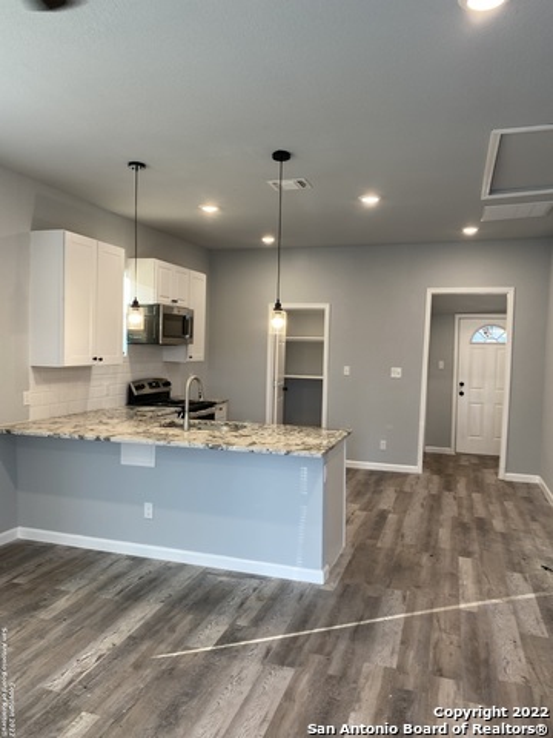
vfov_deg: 67.3
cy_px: 369
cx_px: 276
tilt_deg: -1.5
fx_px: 554
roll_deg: -1.4
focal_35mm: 26
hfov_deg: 53.1
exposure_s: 1/60
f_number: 1.8
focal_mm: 4.25
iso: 80
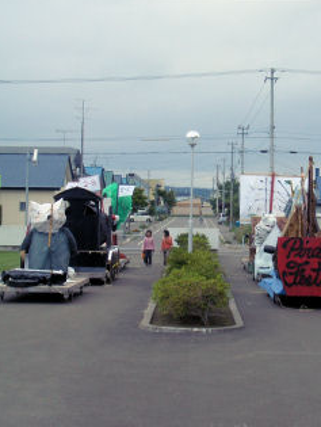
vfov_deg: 23.5
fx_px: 1024
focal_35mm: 83
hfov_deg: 17.8
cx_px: 189
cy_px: 203
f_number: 5.6
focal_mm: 10.2
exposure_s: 1/400
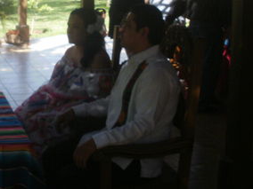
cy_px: 7
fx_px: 592
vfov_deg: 17.8
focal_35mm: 81
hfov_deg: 23.8
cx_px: 56
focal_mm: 6.3
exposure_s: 1/100
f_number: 5.6
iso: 100
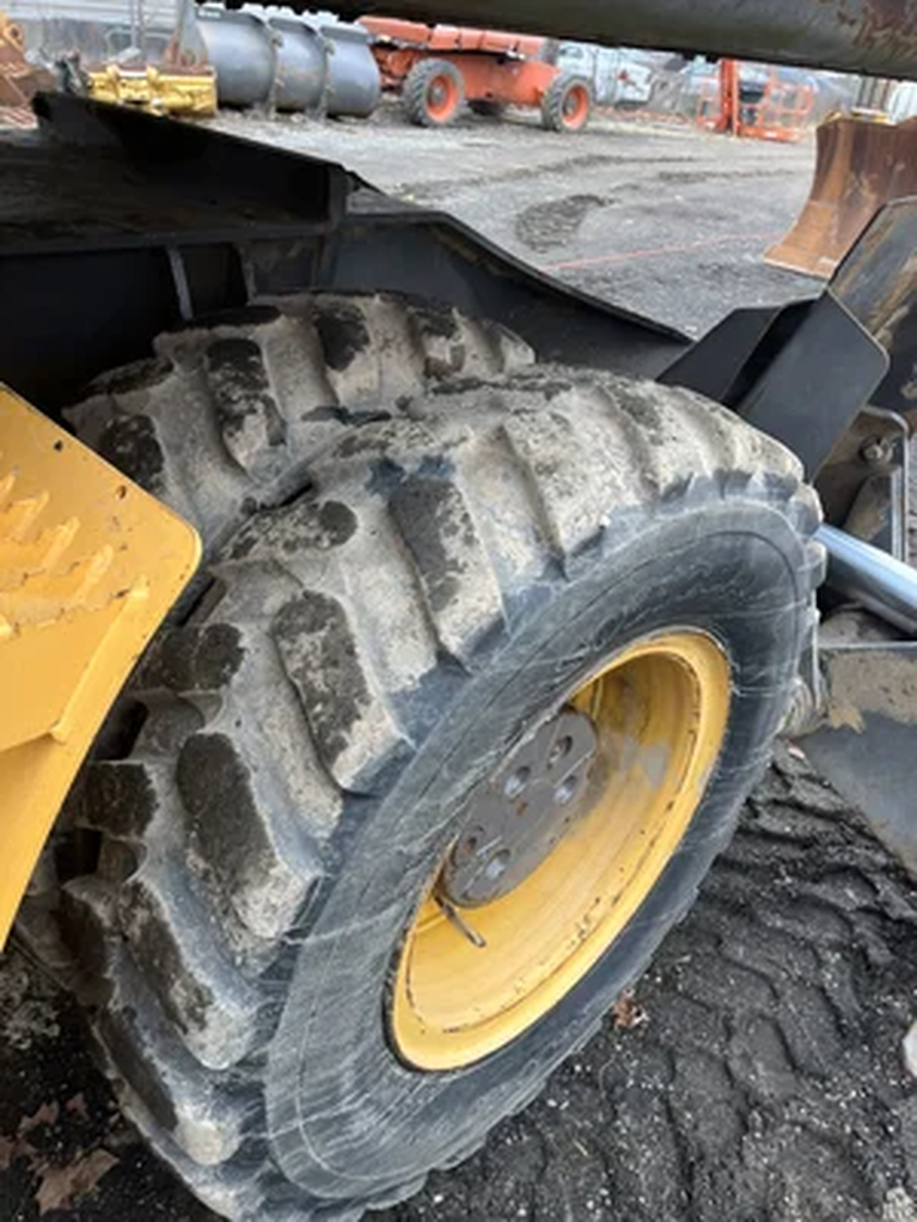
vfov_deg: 67.3
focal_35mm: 26
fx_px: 918
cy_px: 611
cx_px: 458
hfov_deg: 53.1
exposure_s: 1/122
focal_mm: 5.1
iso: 32
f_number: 1.6
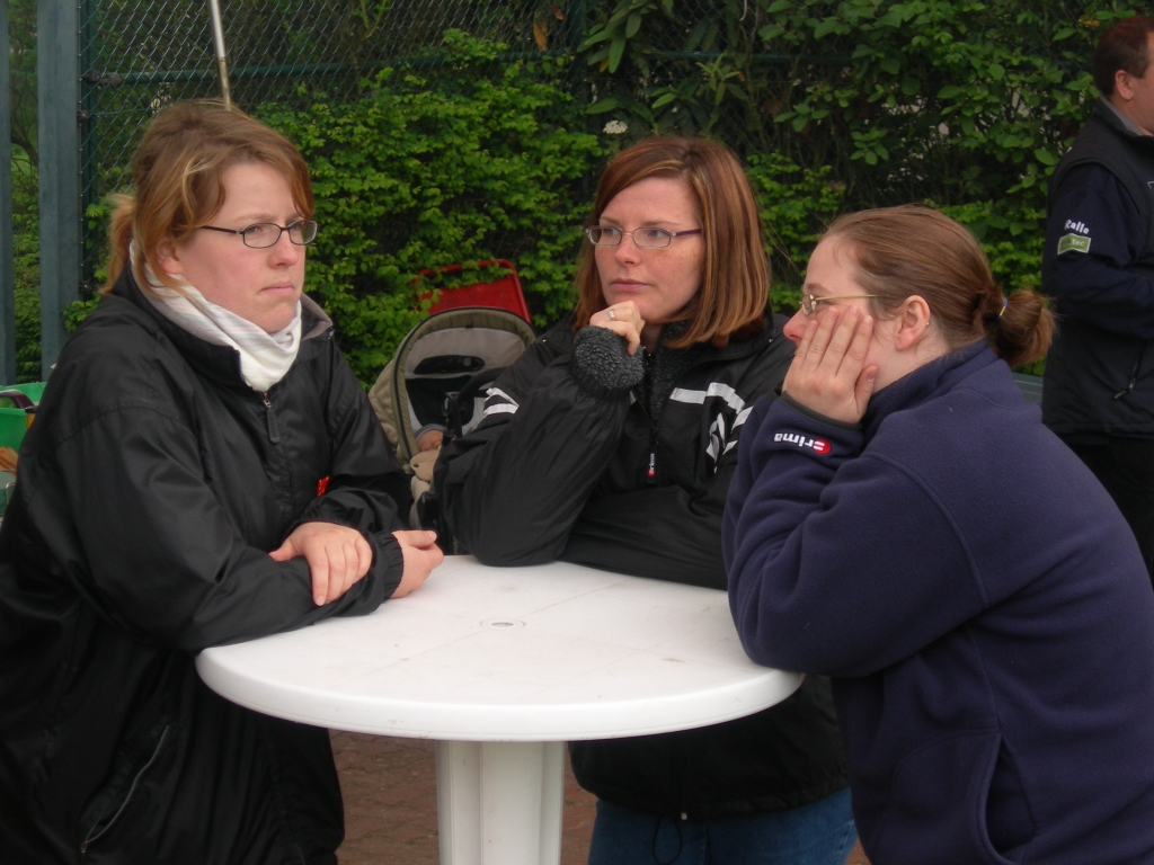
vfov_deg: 16.1
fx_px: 3067
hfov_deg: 21.3
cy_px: 432
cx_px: 577
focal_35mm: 92
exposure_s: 1/69.3
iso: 50
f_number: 4.3
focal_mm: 19.1
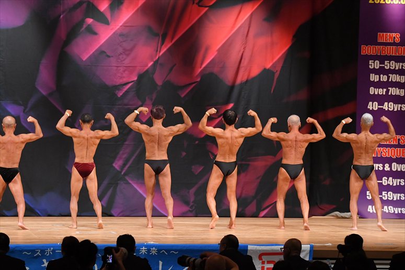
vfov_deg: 9.3
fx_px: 1653
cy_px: 135
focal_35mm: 147
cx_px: 202
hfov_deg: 14.0
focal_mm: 98
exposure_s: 1/400
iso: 5600
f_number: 5.6
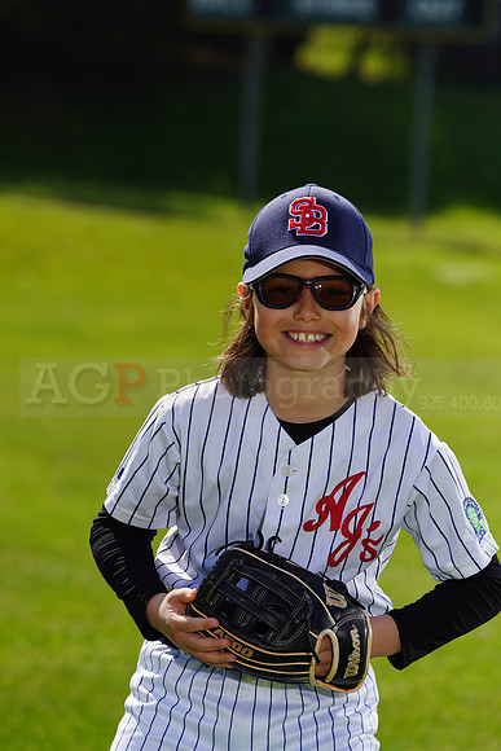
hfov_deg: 6.1
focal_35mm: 224
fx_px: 4673
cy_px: 376
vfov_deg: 9.2
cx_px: 250
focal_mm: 224
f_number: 8
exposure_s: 1/250
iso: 100
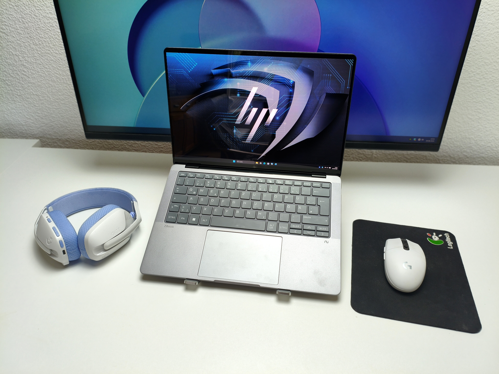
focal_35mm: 26
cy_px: 187
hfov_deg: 67.3
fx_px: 375
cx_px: 250
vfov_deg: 53.1
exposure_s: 1/99.9
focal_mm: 4.94
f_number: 1.5
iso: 100
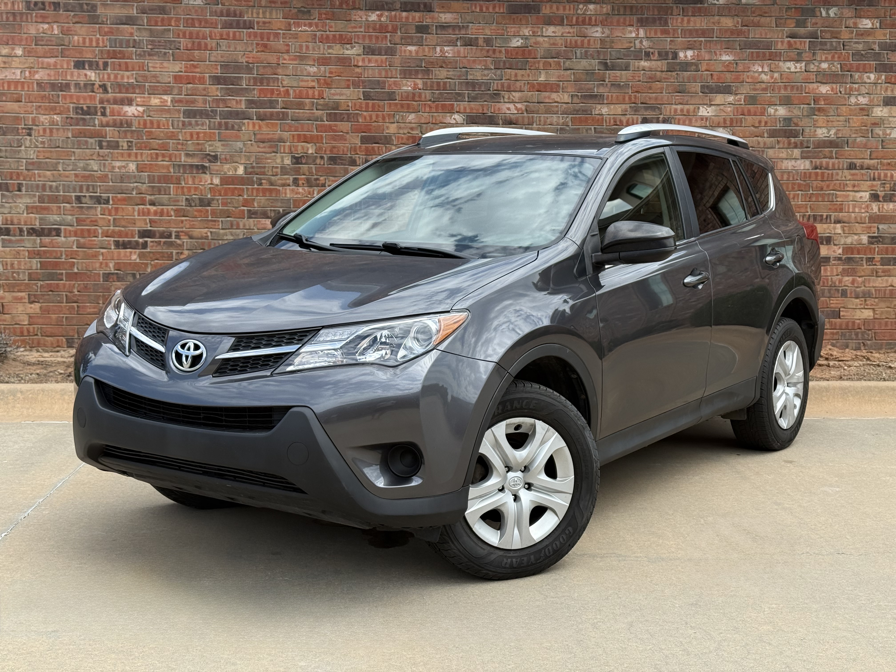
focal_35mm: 48
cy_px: 336
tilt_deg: -3.5
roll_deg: -0.7
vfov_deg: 30.3
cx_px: 448
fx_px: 1242
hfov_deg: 39.7
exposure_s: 1/2865
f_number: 1.78
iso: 100
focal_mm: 6.76
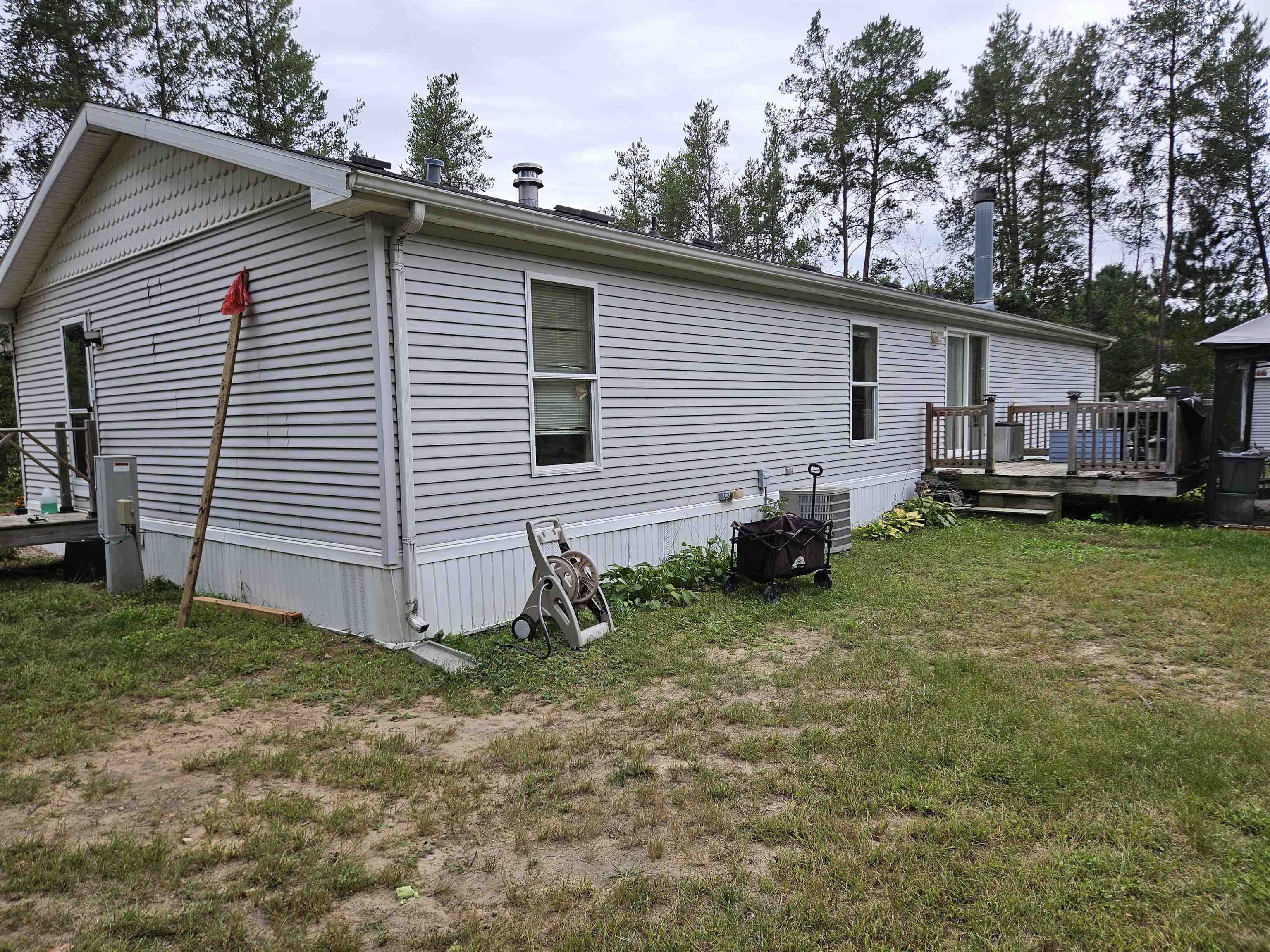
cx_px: 635
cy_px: 476
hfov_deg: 73.9
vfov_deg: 58.9
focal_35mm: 23
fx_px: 844
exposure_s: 1/130
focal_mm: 5.4
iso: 25
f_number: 1.8
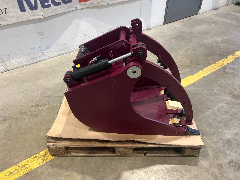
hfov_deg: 67.3
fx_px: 180
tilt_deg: -40.0
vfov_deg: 53.1
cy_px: 90
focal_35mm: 26
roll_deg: +1.3
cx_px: 120
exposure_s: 1/117
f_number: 1.5
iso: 125
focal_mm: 5.7
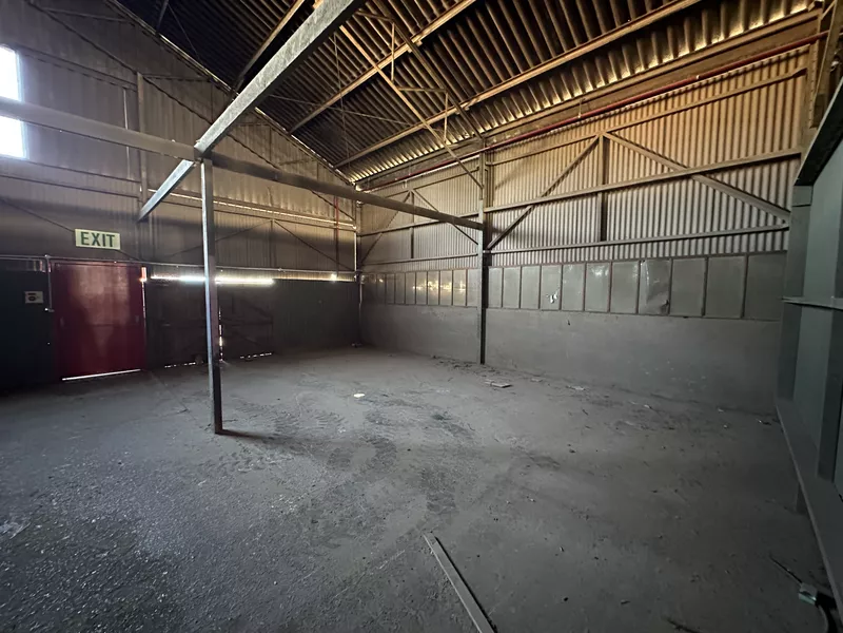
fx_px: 341
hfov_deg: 102.1
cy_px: 316
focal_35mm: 14
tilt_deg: -4.6
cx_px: 422
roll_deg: -0.4
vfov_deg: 85.7
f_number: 2.2
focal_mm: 2.22
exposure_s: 1/33
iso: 1600
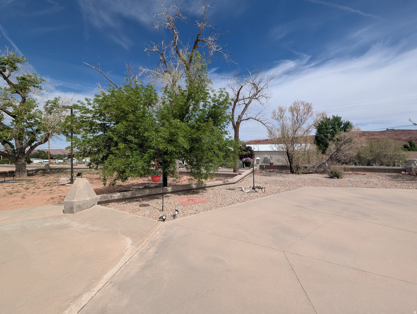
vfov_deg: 90.1
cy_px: 157
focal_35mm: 13
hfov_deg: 106.1
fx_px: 157
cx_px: 208
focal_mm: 1.95
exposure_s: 1/2212
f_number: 2.2
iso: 48
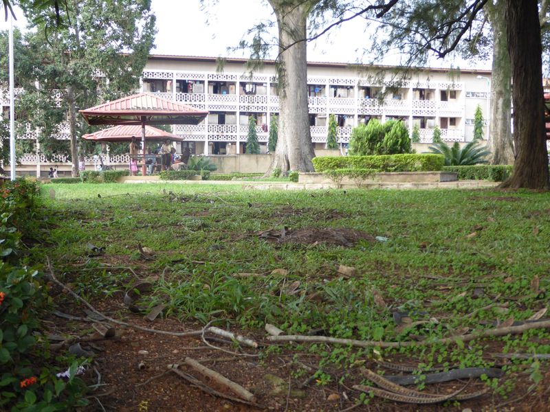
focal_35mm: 50
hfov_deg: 38.2
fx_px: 794
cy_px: 206
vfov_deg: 29.1
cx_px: 275
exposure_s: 1/60
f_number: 4.1
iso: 160
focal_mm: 9
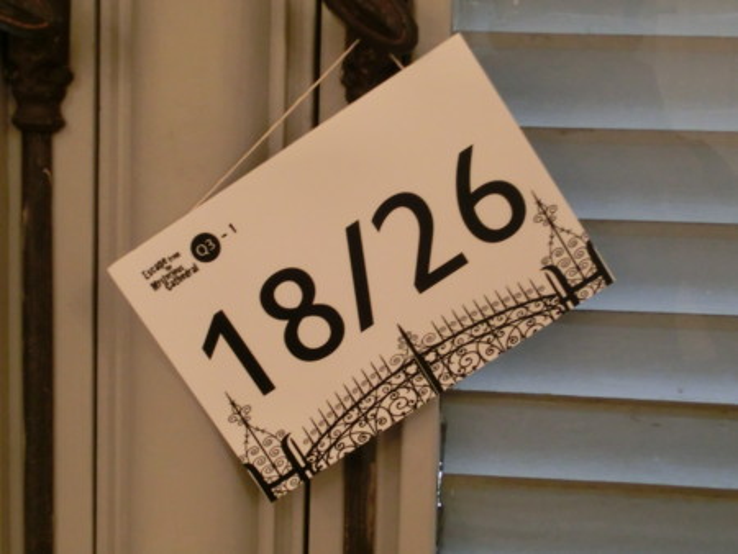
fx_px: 1472
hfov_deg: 28.1
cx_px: 369
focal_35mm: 69
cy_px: 277
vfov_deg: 21.3
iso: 800
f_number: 4.8
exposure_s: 1/60
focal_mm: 12.29
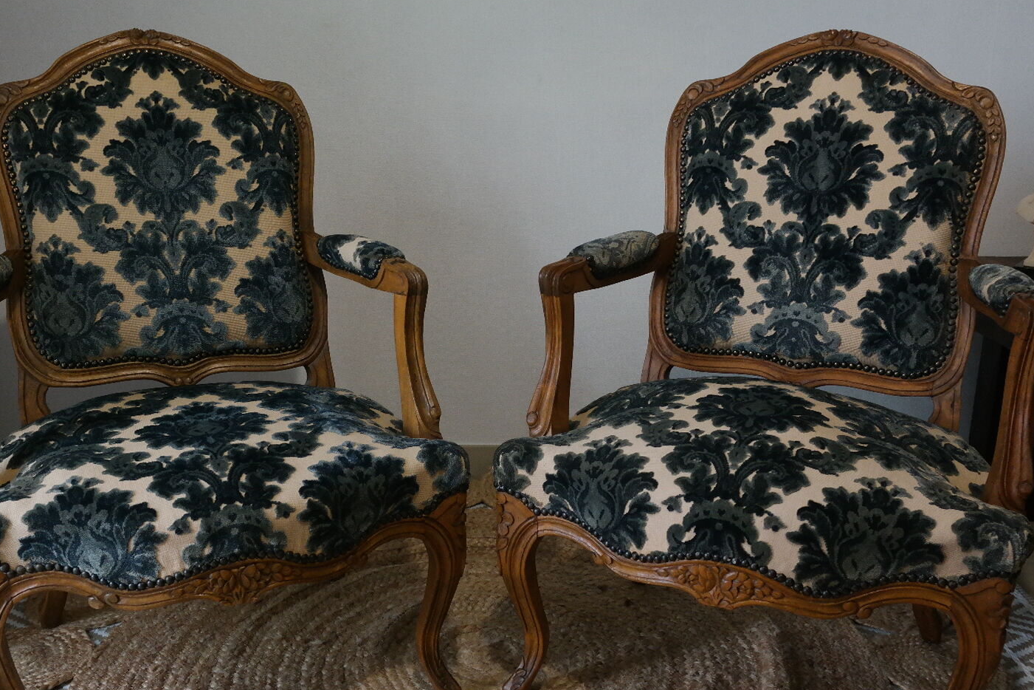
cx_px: 484
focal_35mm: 37
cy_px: 403
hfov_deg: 51.9
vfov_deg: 35.9
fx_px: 1063
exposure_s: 1/30
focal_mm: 20
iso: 1600
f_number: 5.6
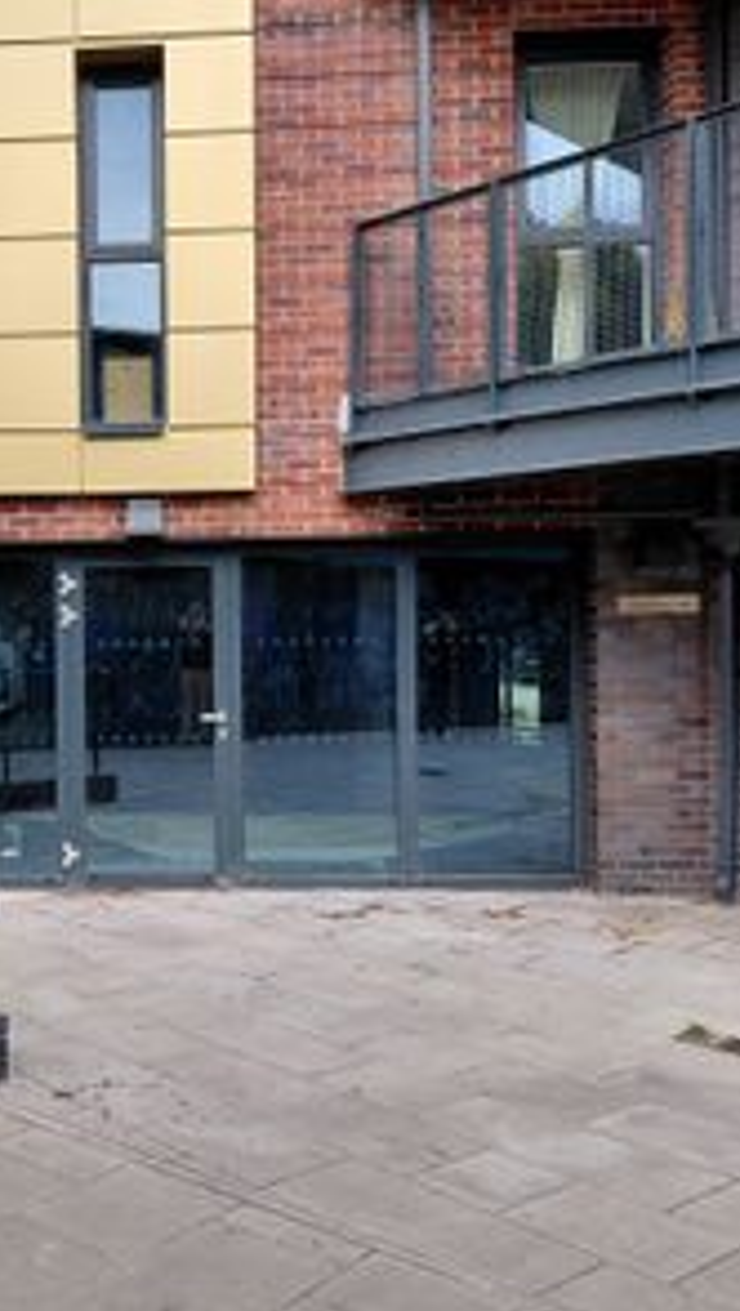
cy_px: 664
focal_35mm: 37
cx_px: 98
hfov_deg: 30.9
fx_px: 1287
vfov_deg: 54.0
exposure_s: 1/585
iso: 50
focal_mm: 4.69
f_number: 1.8
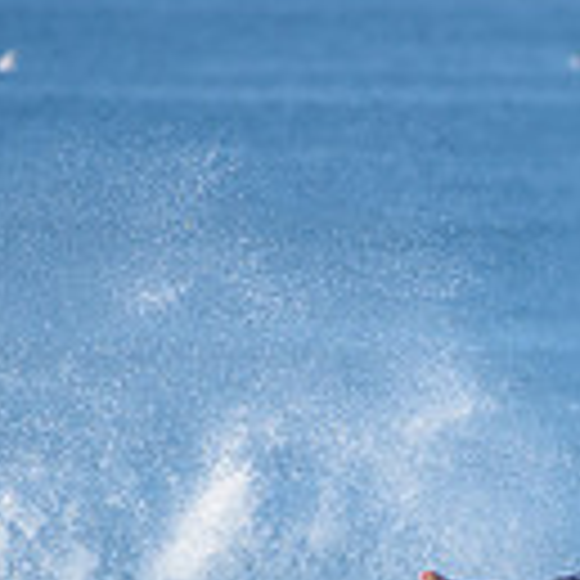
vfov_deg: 0.9
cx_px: 499
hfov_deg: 0.9
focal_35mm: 1917
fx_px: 36339
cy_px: 704
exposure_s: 1/2000
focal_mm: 500
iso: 320
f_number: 5.6
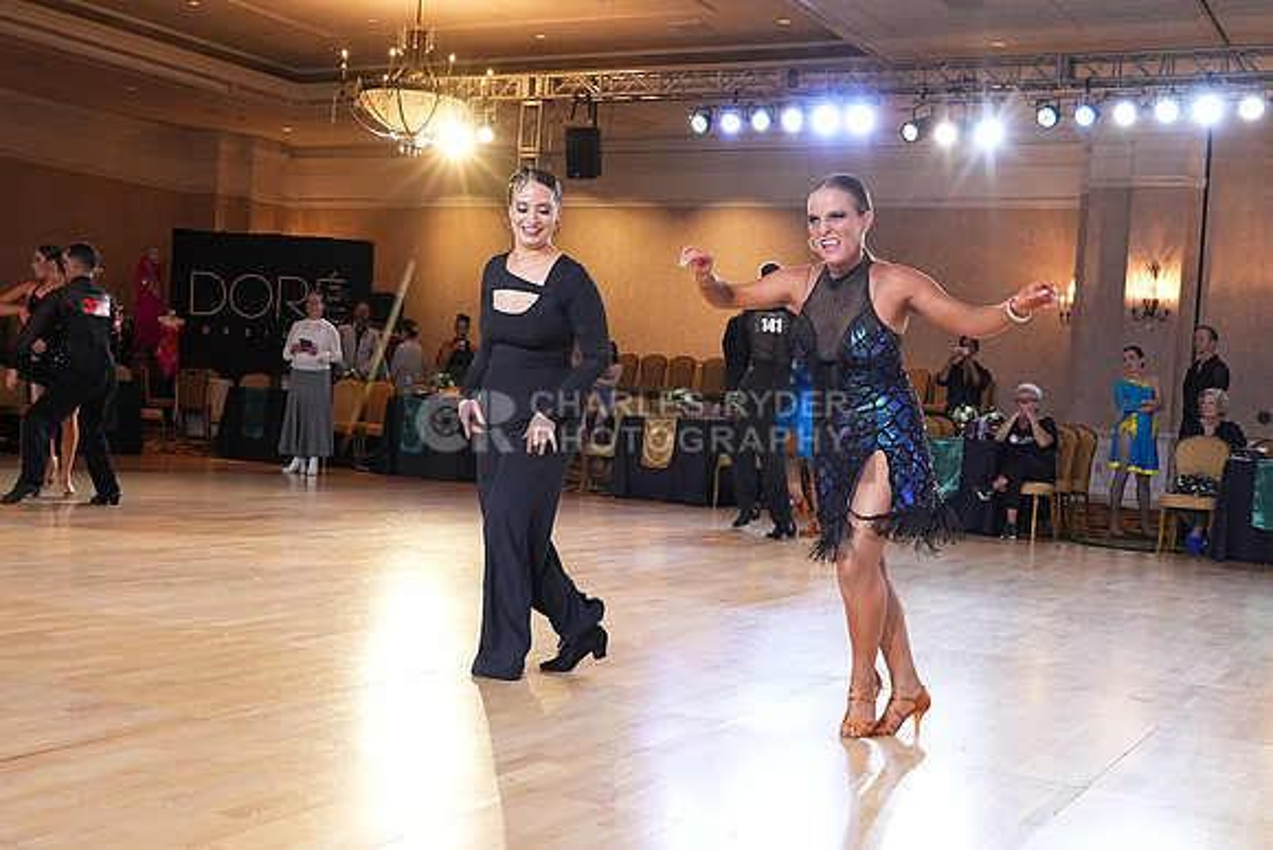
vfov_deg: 31.9
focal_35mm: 42
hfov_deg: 46.4
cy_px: 425
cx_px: 636
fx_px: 1485
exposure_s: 1/200
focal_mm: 28
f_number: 6.3
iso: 5000
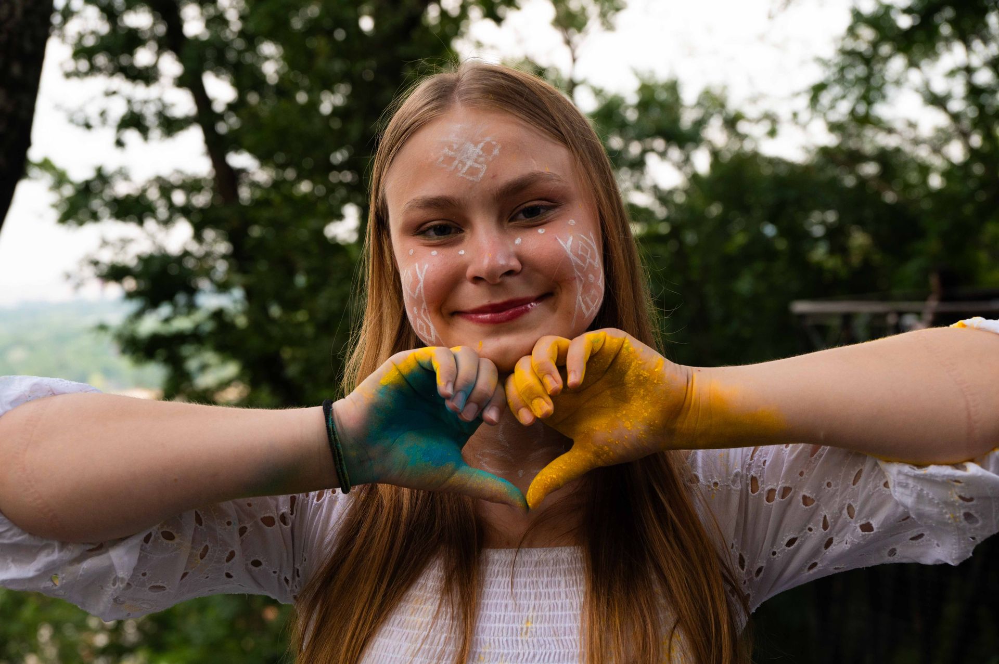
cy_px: 332
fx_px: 1747
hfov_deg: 31.9
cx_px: 500
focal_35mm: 63
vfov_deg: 21.5
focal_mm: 63
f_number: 7.1
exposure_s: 1/250
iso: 800
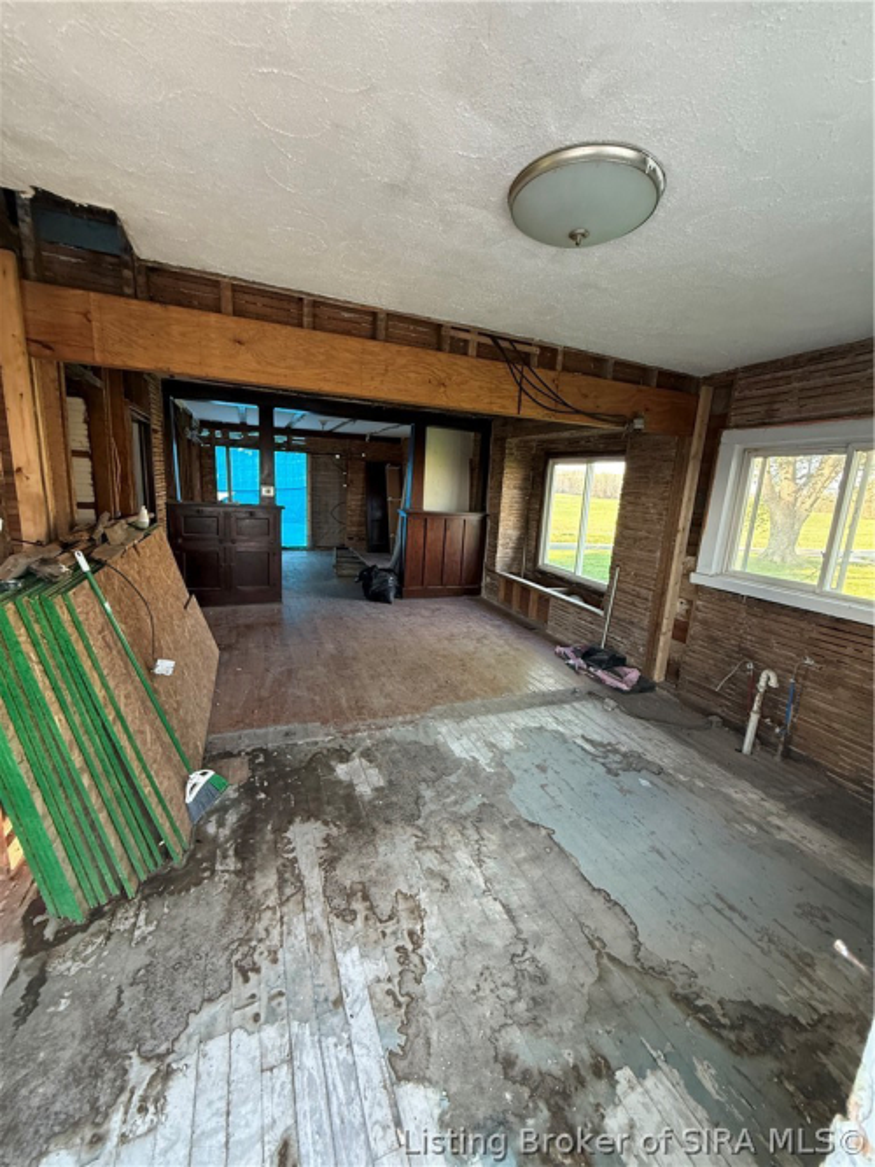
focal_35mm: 14
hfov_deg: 85.7
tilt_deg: -11.7
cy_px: 584
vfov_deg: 102.1
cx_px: 438
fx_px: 472
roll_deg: -2.6
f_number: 2.2
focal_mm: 2.22
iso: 320
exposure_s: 1/94
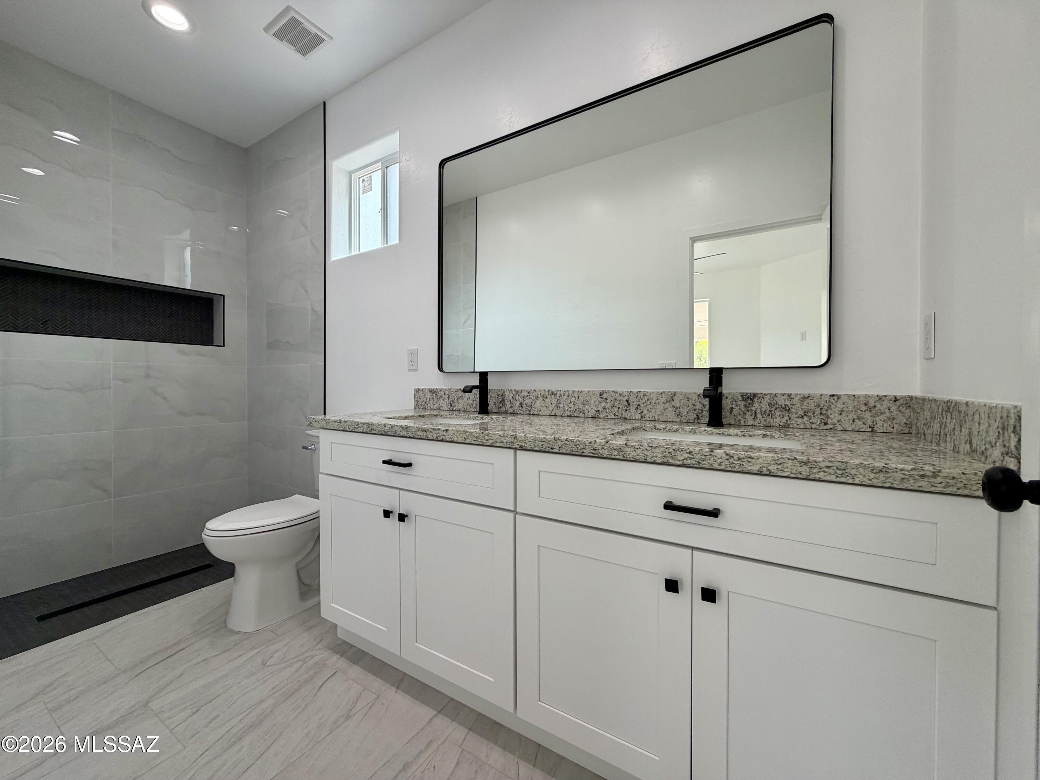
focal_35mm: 14
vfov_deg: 85.7
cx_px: 520
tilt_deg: -1.9
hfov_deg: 102.1
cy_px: 390
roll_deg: +0.2
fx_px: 421
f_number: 2.2
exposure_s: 1/120
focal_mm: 2.22
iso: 80
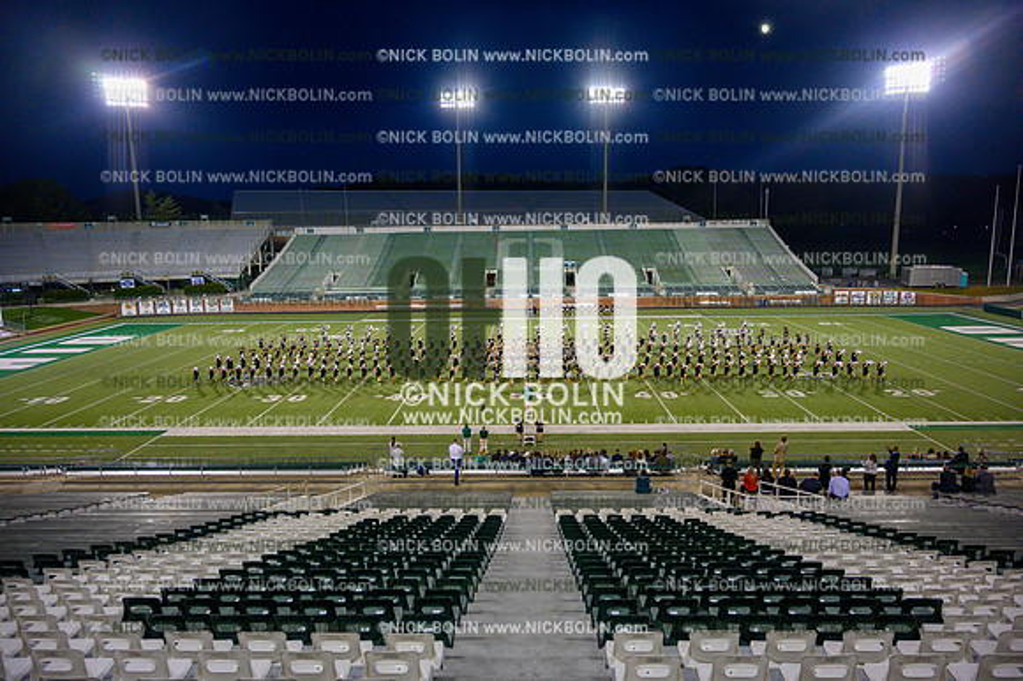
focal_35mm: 24
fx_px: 682
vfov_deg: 53.1
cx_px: 512
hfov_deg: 73.8
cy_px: 340
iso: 4000
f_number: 4
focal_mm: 24
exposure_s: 1/1000
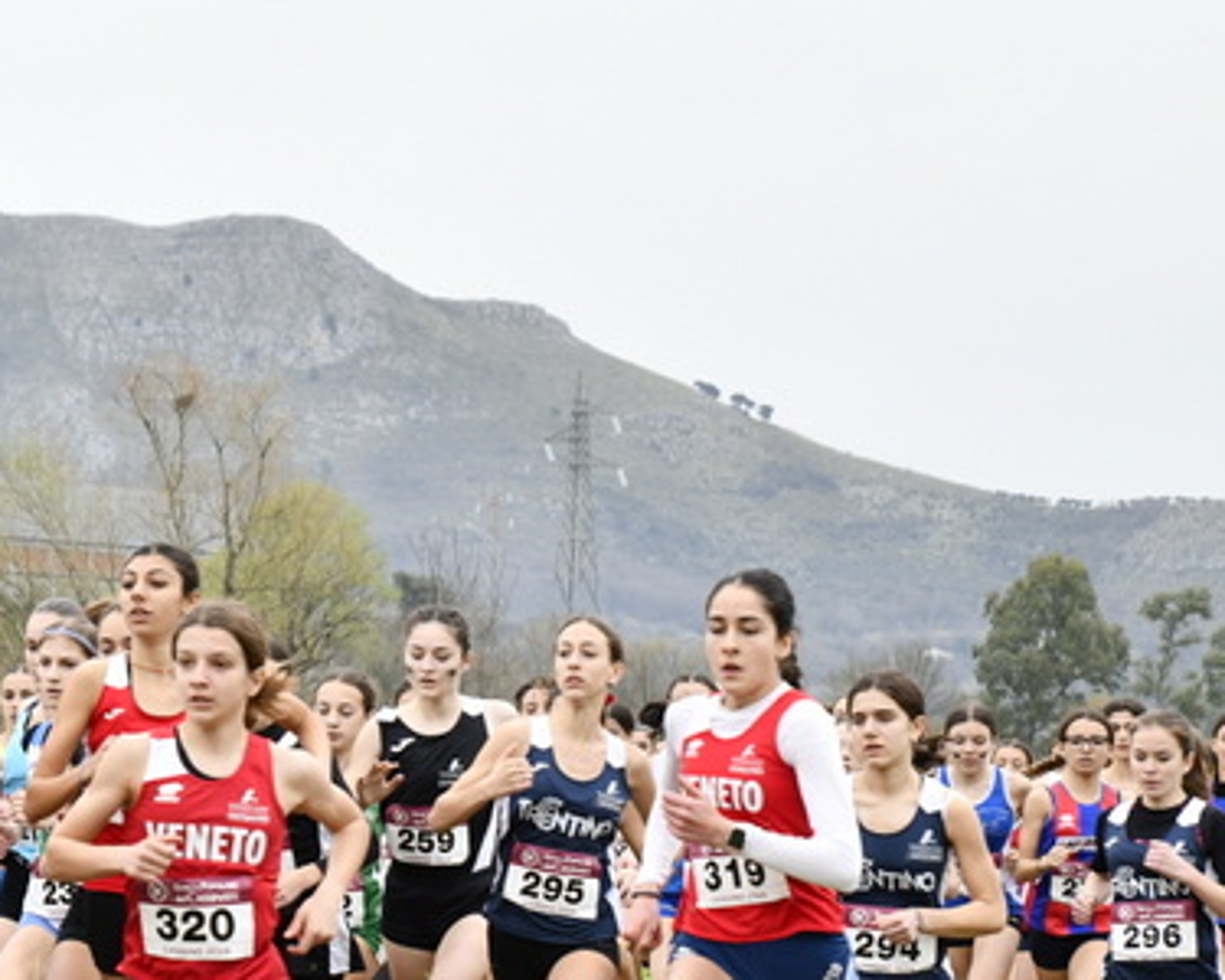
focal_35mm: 141
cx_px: -98
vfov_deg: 10.9
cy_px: 766
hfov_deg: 13.4
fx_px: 5112
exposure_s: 1/1250
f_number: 6.3
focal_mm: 55
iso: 800
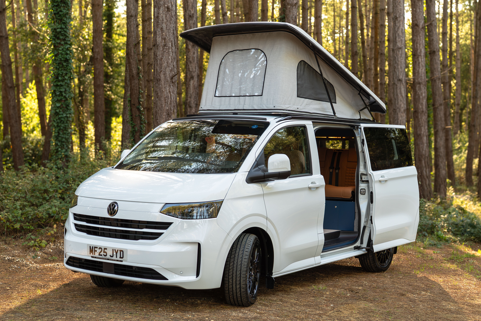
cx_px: 240
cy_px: 160
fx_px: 735
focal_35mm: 55
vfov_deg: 24.6
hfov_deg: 36.2
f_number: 4
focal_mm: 55
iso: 125
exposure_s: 1/160
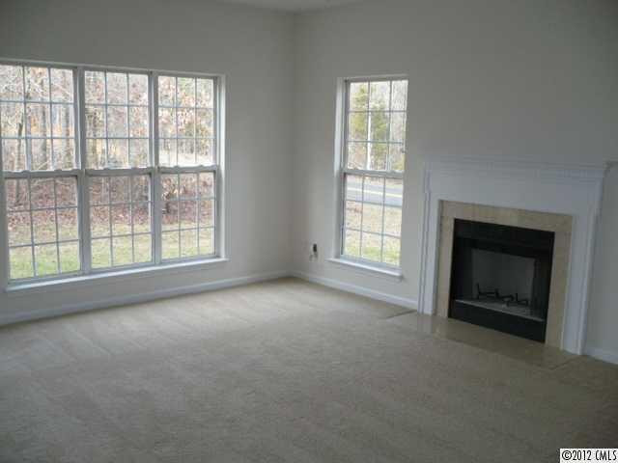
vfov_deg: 40.7
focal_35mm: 35
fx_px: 625
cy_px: 232
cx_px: 309
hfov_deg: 52.6
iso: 100
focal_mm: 5.8
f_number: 2.8
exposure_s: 1/100
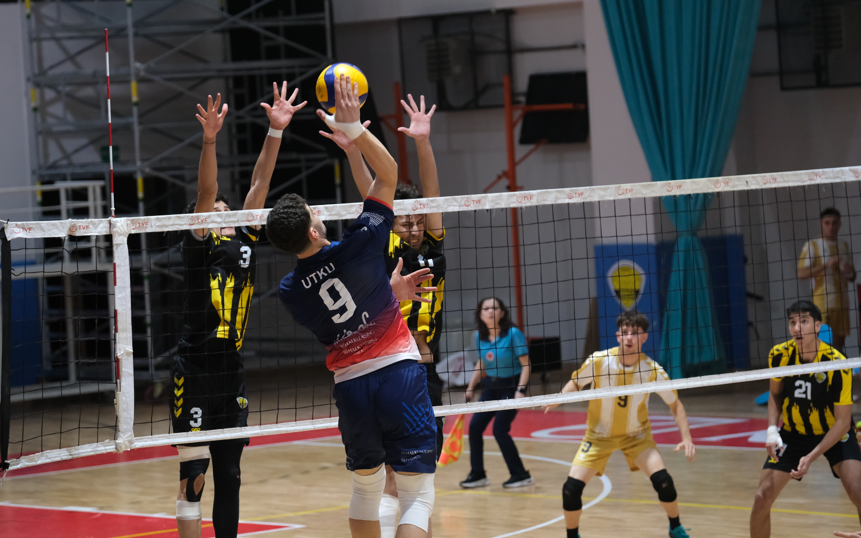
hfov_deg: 12.8
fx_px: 3825
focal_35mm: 163
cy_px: 253
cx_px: 432
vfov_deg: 8.0
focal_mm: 106
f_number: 3.6
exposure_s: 1/800
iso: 3200
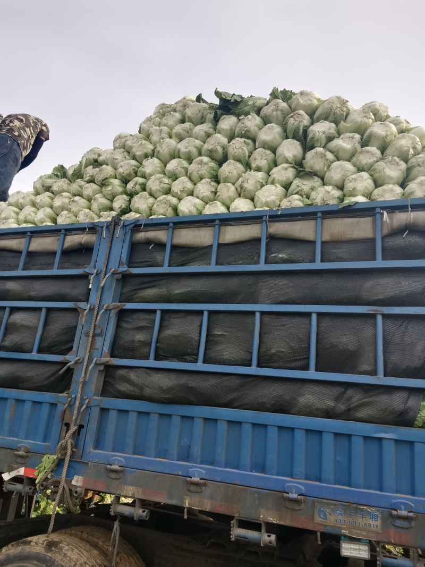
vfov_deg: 67.3
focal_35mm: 26
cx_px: 212
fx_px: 426
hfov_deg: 53.1
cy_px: 284
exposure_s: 1/128
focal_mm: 3.96
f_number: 1.8
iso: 100
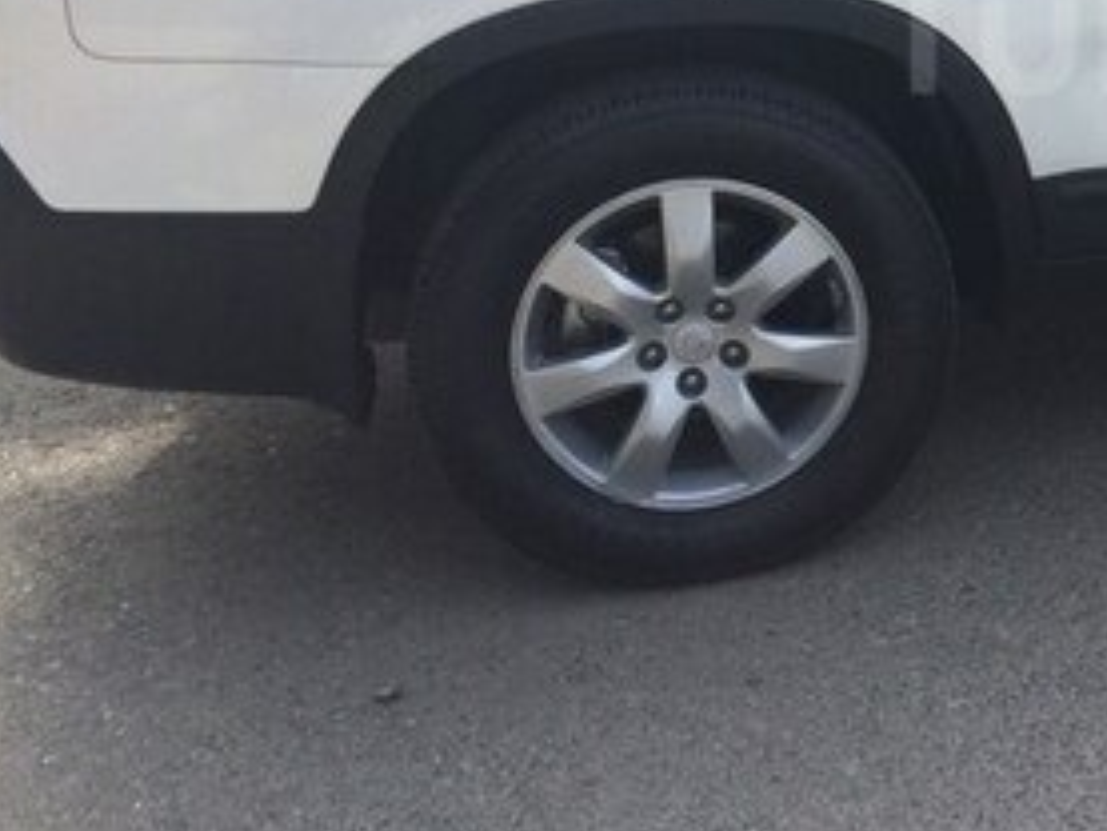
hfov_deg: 25.6
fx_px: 2208
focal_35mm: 69
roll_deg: -1.6
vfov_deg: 20.7
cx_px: 1287
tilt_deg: -12.9
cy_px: 34
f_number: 2.2
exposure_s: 1/977
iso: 32
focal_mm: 4.15
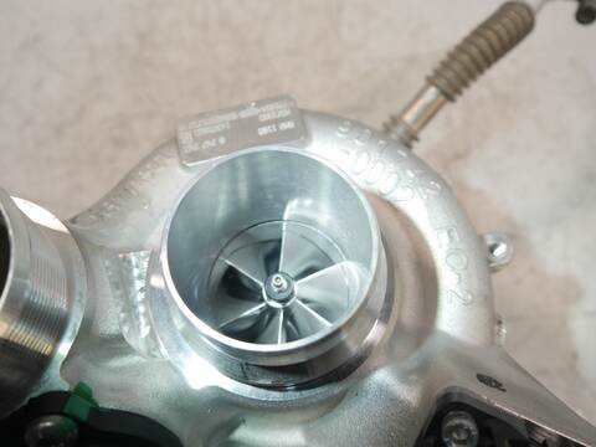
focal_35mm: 30
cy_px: 224
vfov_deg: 46.8
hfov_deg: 60.0
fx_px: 517
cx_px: 298
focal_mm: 15
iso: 250
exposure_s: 1/60
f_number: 3.6
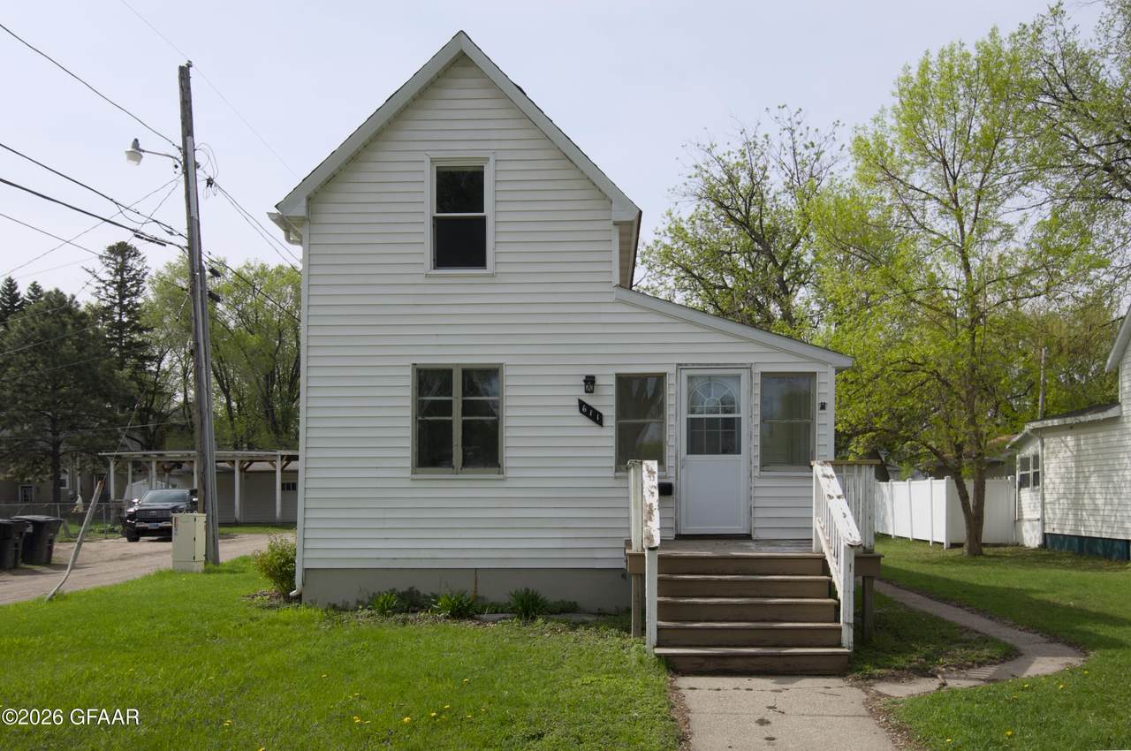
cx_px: 566
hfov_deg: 67.4
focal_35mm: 27
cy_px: 376
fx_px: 847
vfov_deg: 47.8
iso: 200
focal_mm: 18
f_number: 10
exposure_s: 1/400
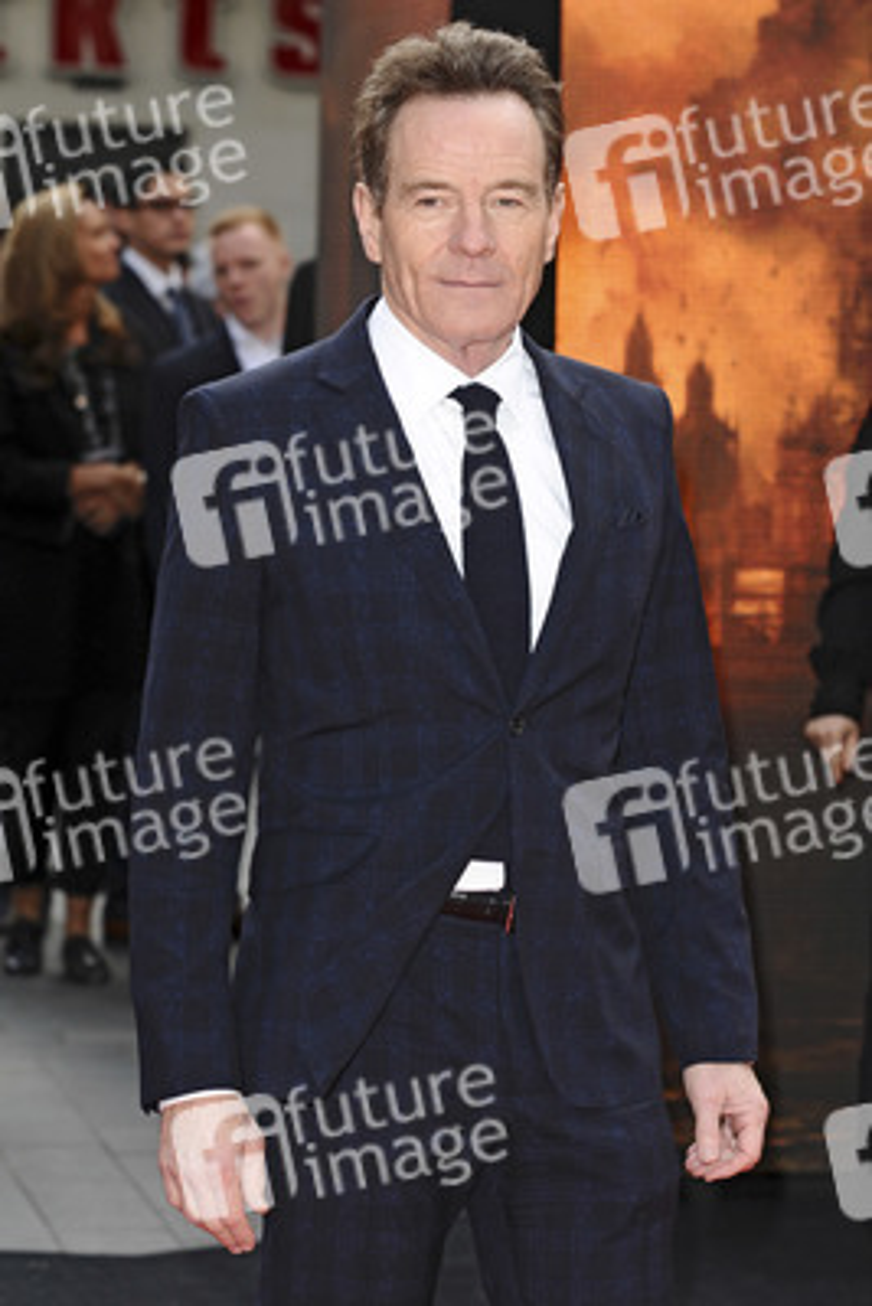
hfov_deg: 9.9
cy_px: 653
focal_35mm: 138
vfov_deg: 14.9
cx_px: 436
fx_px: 5009
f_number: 5.6
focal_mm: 92
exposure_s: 1/250
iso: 200
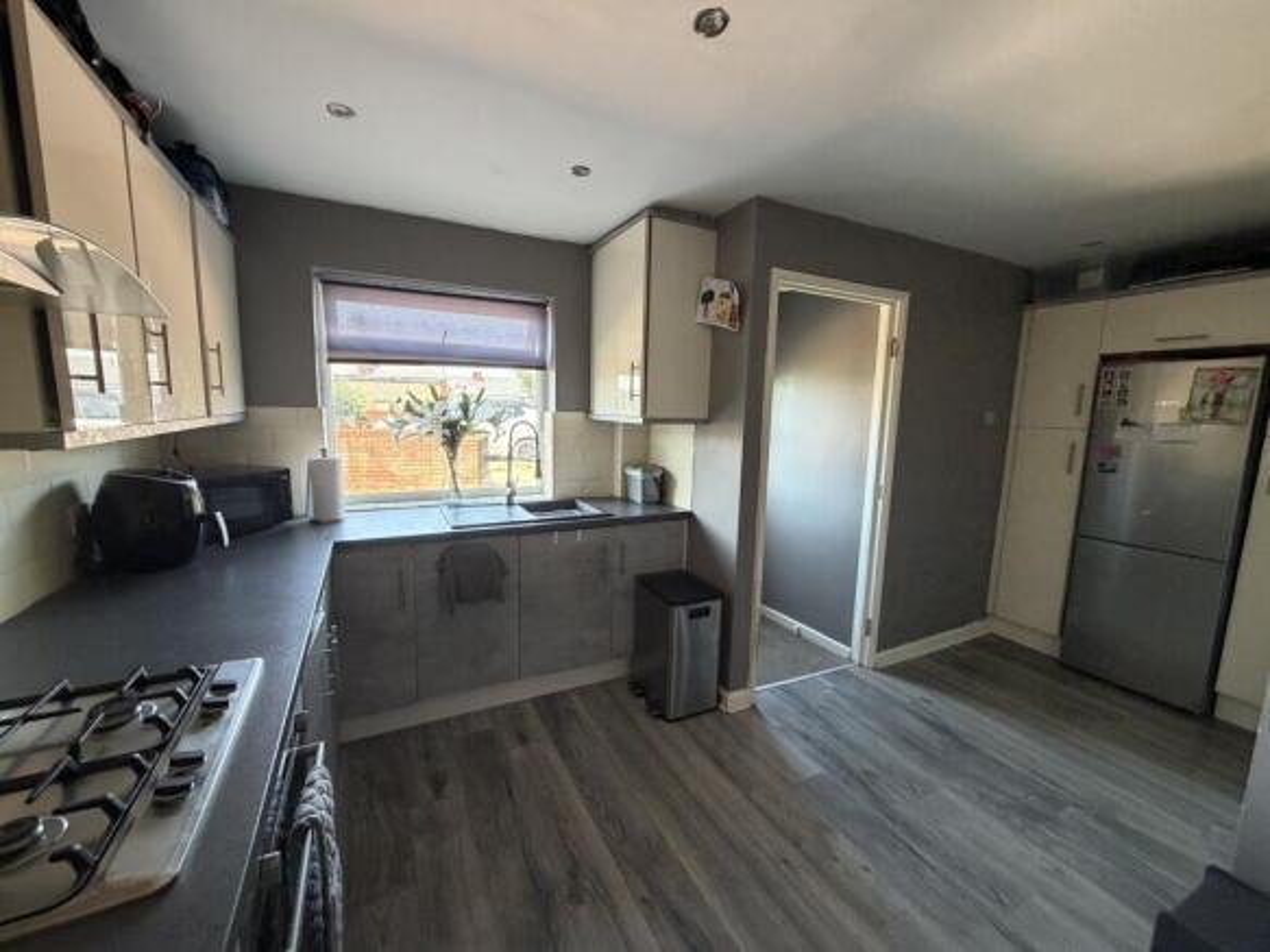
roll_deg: -1.1
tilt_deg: -7.6
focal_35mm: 14
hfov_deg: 102.1
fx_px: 514
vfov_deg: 85.7
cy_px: 476
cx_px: 635
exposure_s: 1/72
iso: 320
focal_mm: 2.22
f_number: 2.2
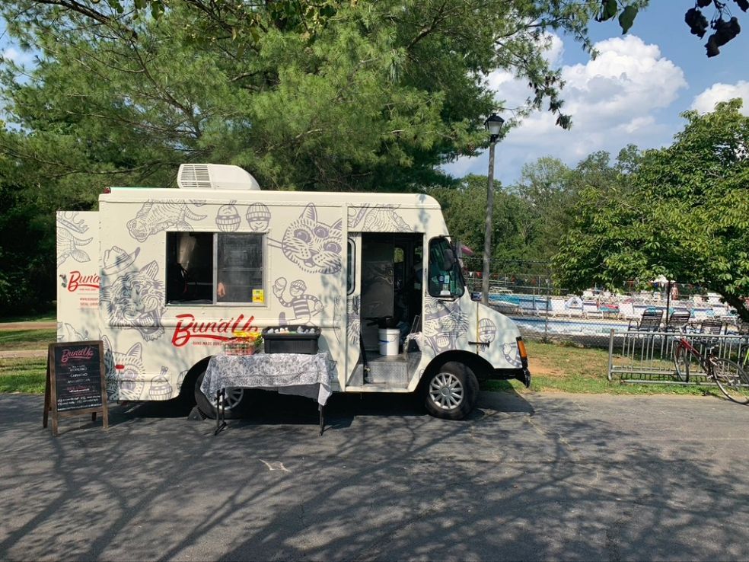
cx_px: 374
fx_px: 563
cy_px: 281
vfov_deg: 53.1
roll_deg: -3.2
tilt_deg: -1.5
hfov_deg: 67.3
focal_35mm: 26
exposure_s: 1/2421
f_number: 1.8
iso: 25
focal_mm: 4.25
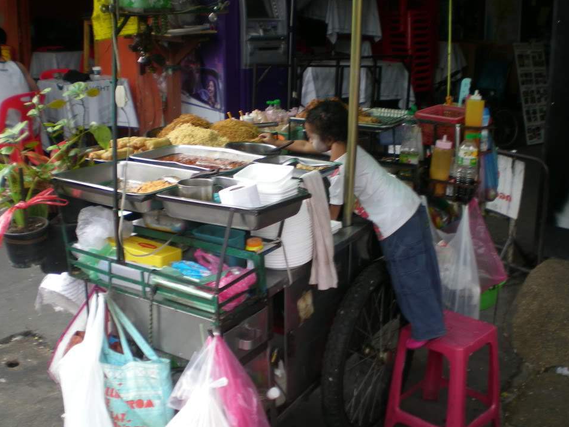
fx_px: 674
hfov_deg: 45.7
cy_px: 217
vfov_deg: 35.1
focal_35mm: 41
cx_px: 306
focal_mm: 6.3
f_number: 3.1
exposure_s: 1/96
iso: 50
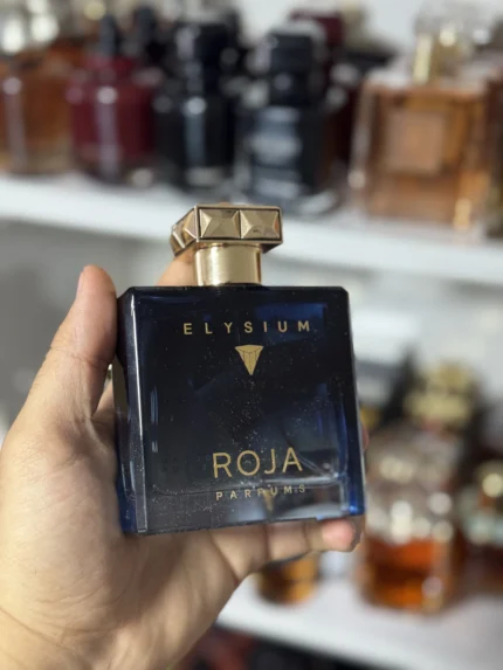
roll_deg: -1.1
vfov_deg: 39.6
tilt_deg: -27.5
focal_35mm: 48
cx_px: 252
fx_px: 930
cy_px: 335
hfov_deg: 30.3
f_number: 1.78
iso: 250
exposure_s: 1/50
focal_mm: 6.76
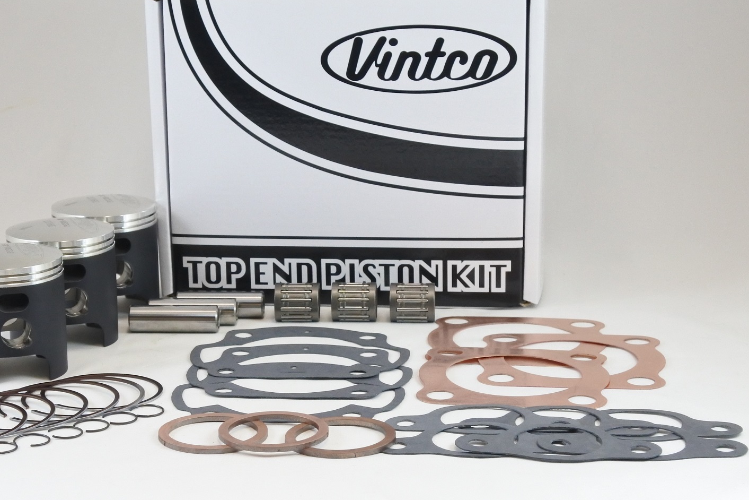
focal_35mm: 68
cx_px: 337
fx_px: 1415
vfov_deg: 20.0
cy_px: 245
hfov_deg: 29.6
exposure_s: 1/125
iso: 640
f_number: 4.8
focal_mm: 21.4
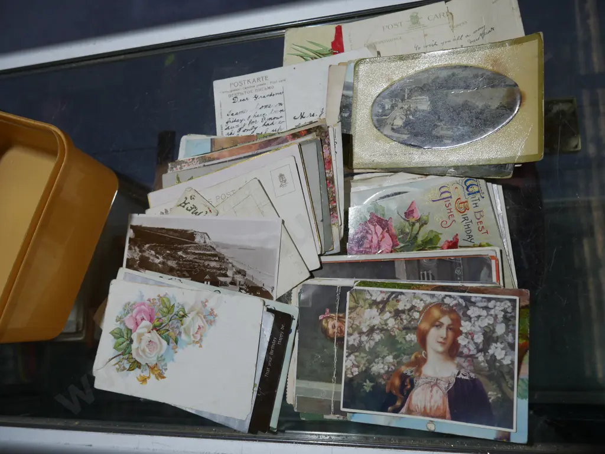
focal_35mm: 30
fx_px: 524
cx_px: 302
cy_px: 227
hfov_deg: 60.0
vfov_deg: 46.8
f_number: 4.5
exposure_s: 1/125
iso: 200
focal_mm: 15
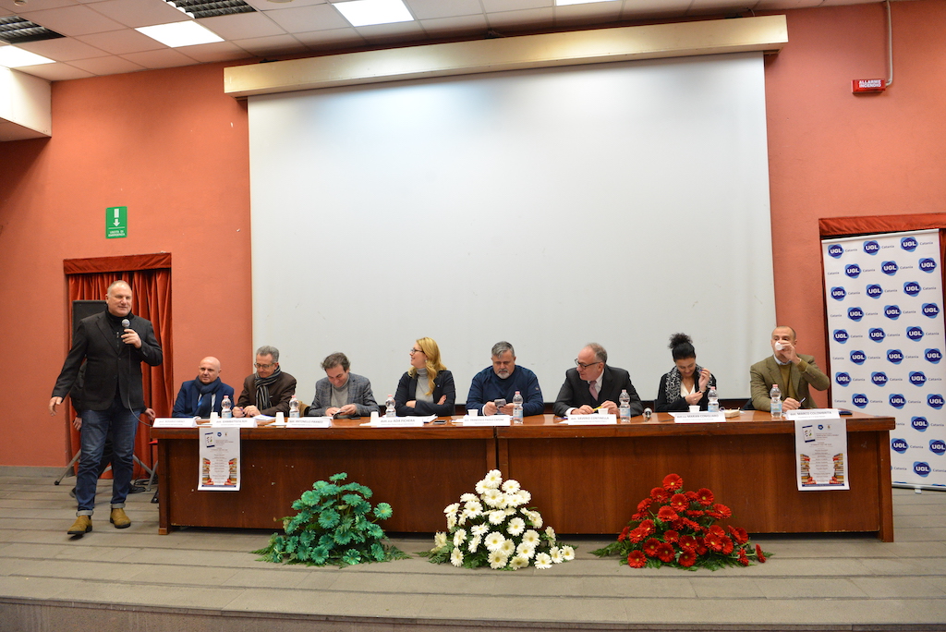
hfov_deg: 69.4
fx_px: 684
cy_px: 316
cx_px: 473
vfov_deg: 49.6
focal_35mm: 26
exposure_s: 1/80
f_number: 5.6
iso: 3200
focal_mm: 26
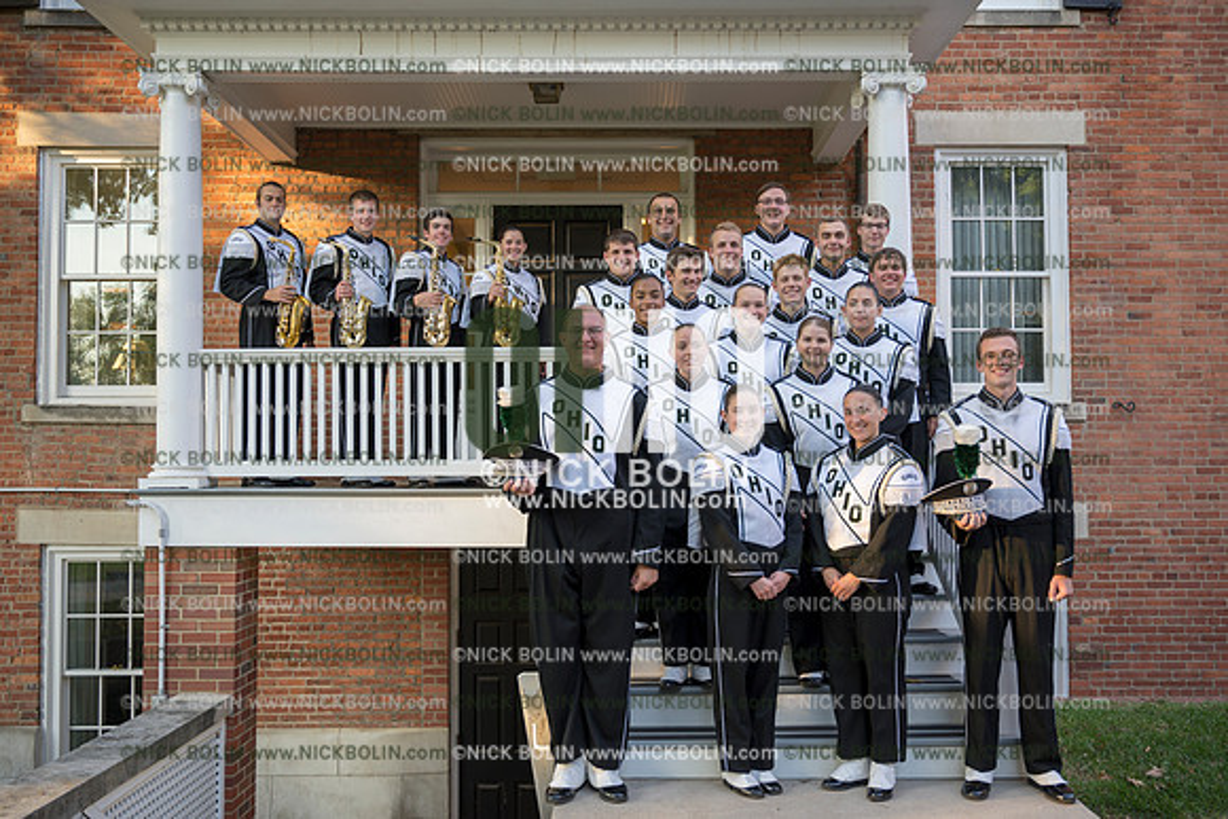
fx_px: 1143
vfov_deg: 39.4
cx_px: 614
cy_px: 410
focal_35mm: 34
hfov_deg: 56.5
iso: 125
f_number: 4
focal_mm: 33.5
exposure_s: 1/60
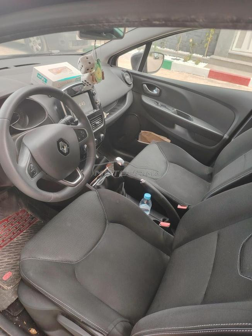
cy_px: 168
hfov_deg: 56.8
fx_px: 233
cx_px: 126
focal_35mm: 24
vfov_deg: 71.6
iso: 163
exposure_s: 1/50
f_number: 1.75
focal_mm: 5.25
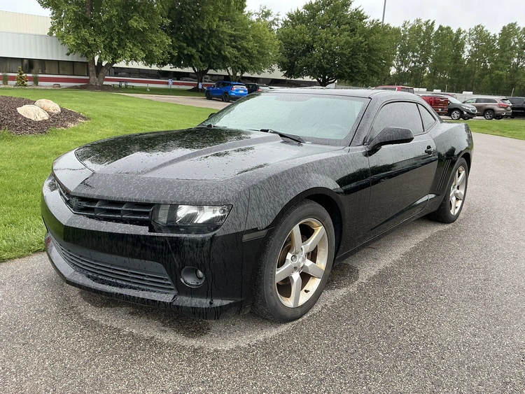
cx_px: 262
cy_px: 197
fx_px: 425
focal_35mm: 28
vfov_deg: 49.8
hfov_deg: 63.4
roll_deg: -4.0
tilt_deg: -14.7
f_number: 1.8
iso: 25
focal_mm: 3
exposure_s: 1/122
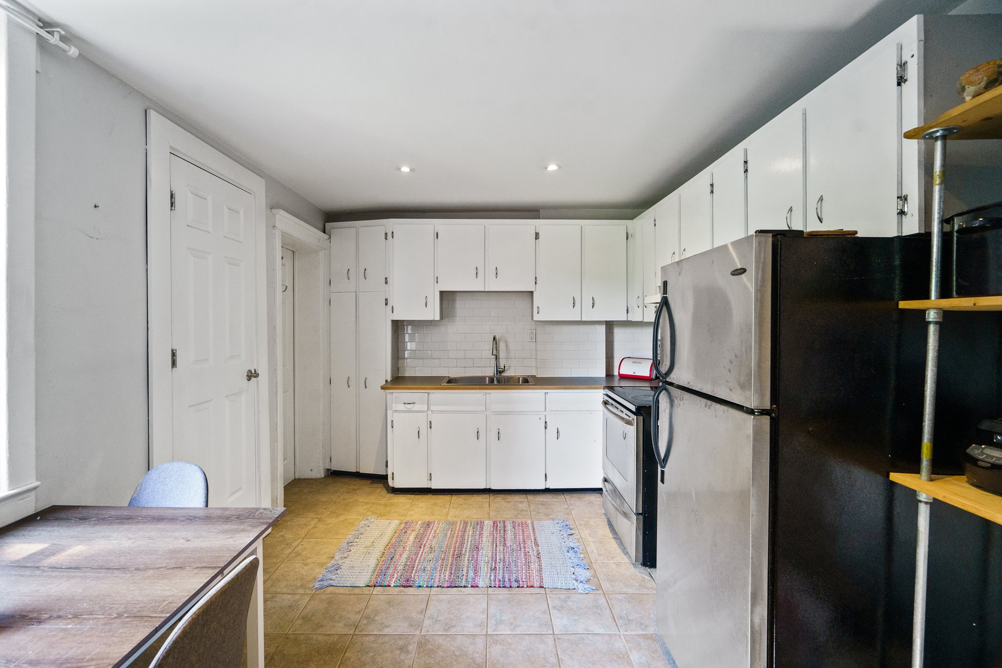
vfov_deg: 73.7
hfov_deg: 96.7
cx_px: 501
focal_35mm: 16
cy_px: 334
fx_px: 445
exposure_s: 1/30
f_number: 5.6
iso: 8000
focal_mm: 16
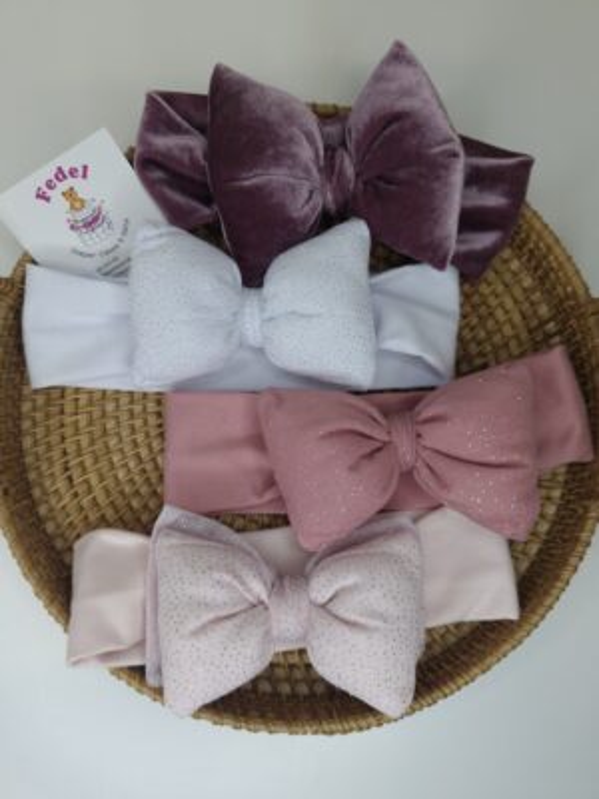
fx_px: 531
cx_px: 300
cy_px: 400
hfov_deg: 58.9
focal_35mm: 23
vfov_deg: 73.9
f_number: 1.8
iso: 64
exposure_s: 1/100
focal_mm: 5.54
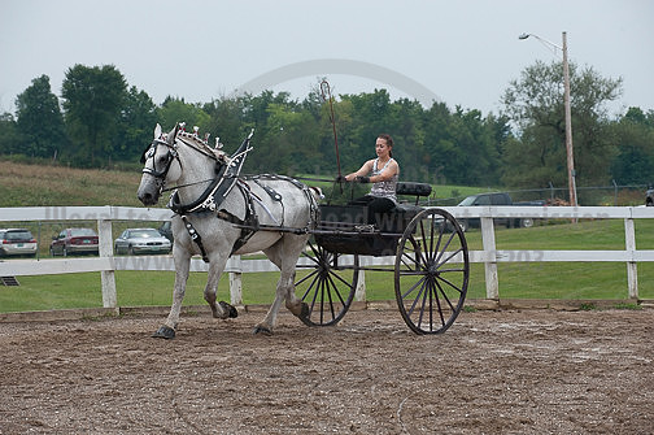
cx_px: 327
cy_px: 218
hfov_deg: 12.1
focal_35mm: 170
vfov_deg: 8.1
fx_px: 3085
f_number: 5.6
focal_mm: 170
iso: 560
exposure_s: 1/1000
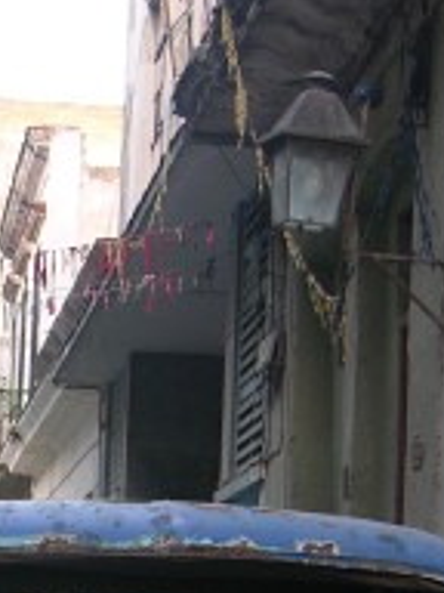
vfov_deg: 11.7
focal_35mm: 168
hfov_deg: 8.8
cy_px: 559
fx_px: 2873
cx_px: -52
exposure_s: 1/23.4
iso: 50
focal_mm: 10.7
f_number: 2.9
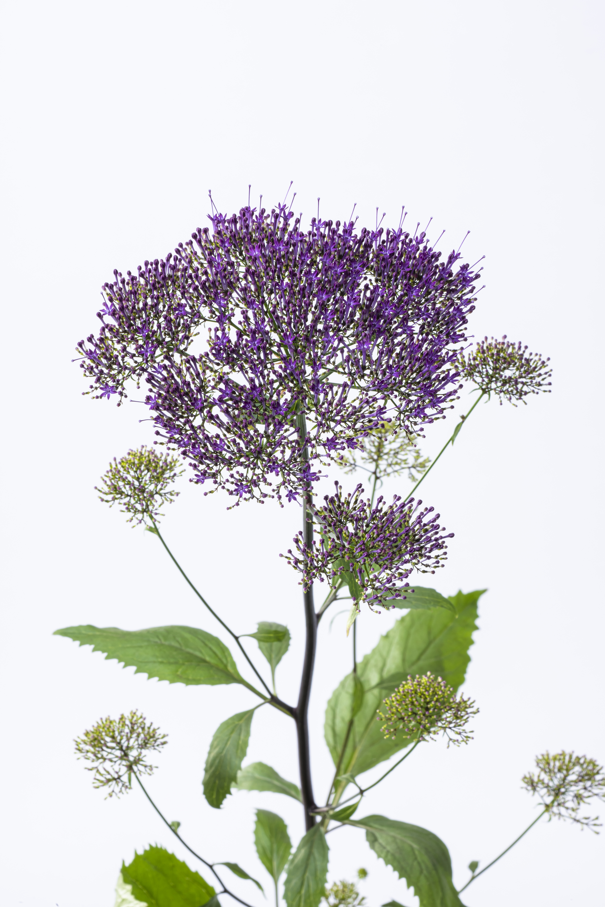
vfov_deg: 23.9
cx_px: 302
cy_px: 454
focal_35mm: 85
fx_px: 2141
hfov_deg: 16.1
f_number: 25
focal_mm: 85
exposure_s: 1/125
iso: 160
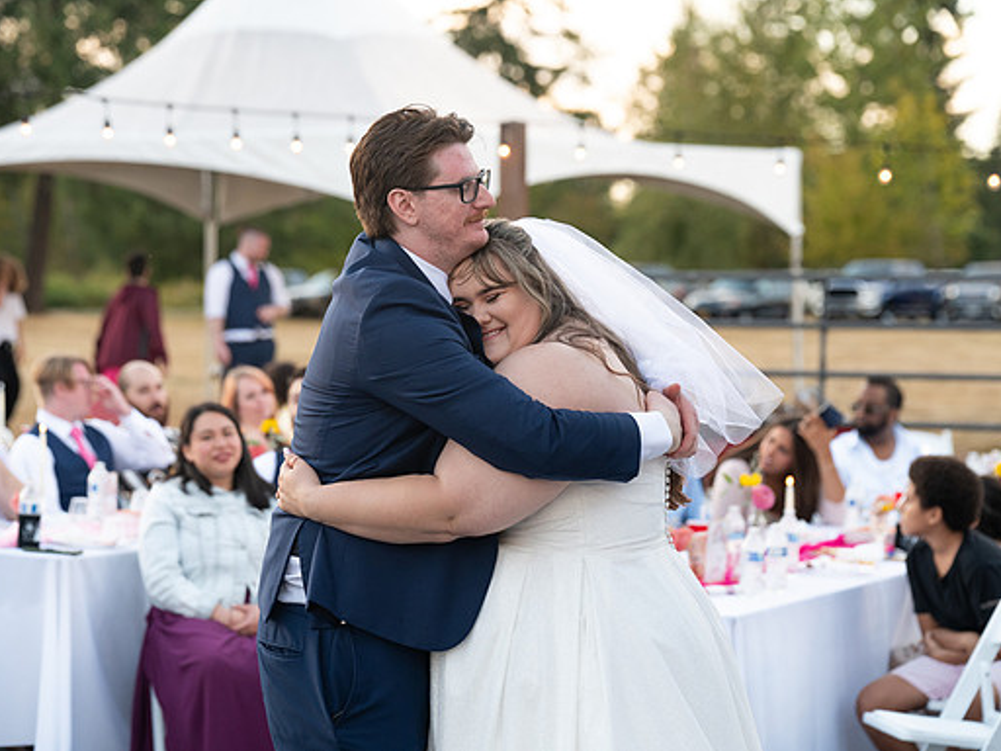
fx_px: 3181
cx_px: 479
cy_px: 376
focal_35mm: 110
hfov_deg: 17.9
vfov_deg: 13.5
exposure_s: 1/500
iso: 1600
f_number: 4
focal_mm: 101
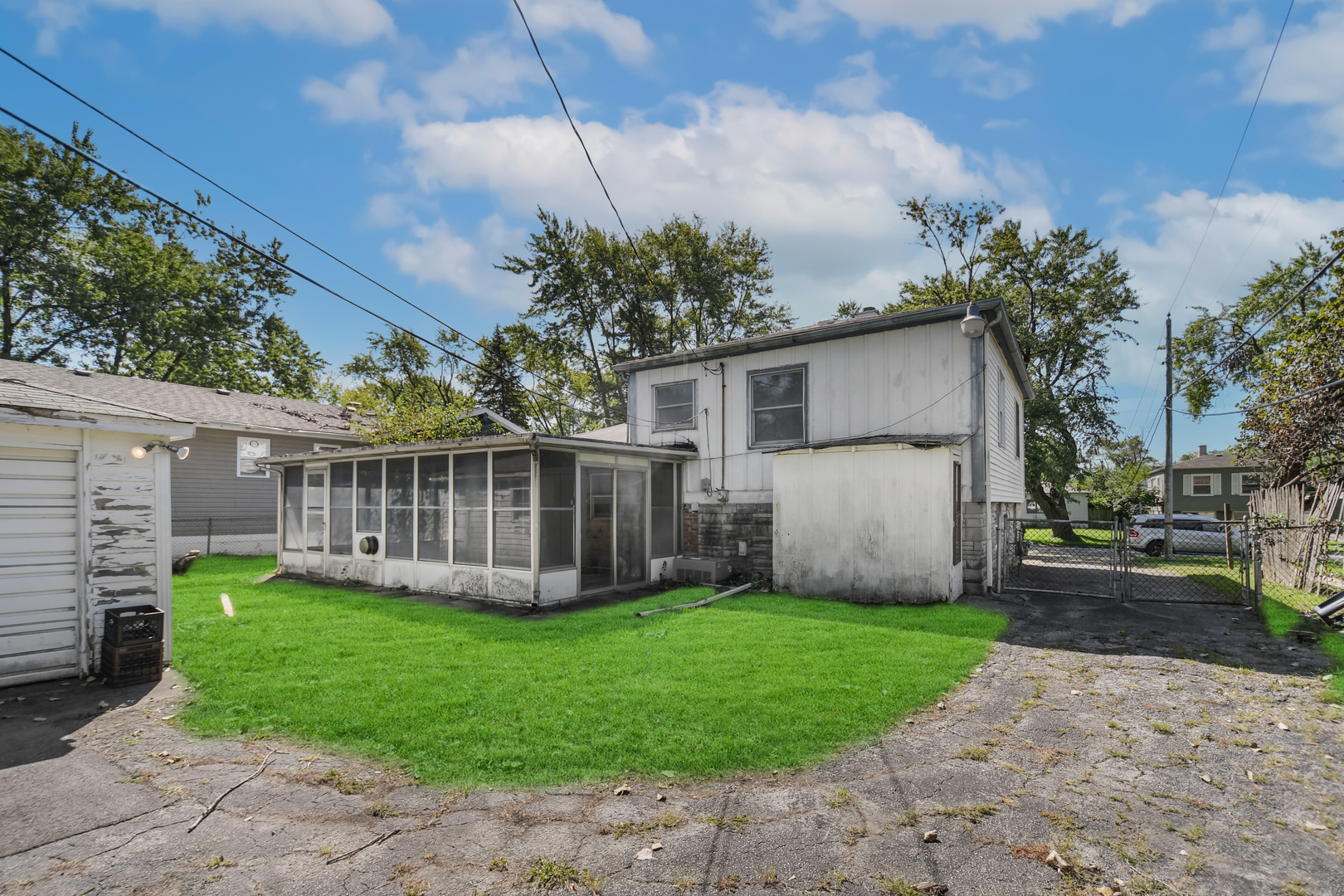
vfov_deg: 77.3
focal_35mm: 15
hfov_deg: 100.4
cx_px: 672
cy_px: 448
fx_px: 560
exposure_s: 1/1000
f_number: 3.5
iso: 200
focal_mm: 10
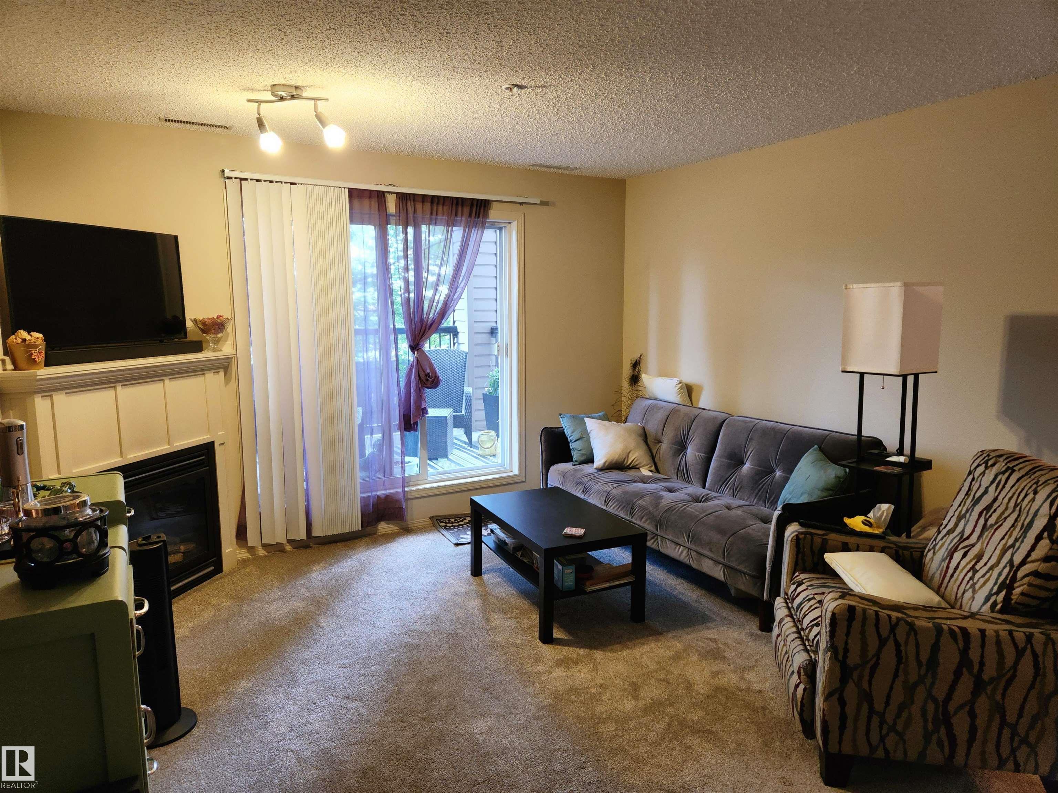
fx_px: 703
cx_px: 529
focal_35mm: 23
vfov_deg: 58.9
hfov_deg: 73.9
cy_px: 396
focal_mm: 5.4
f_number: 1.8
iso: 320
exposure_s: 1/60
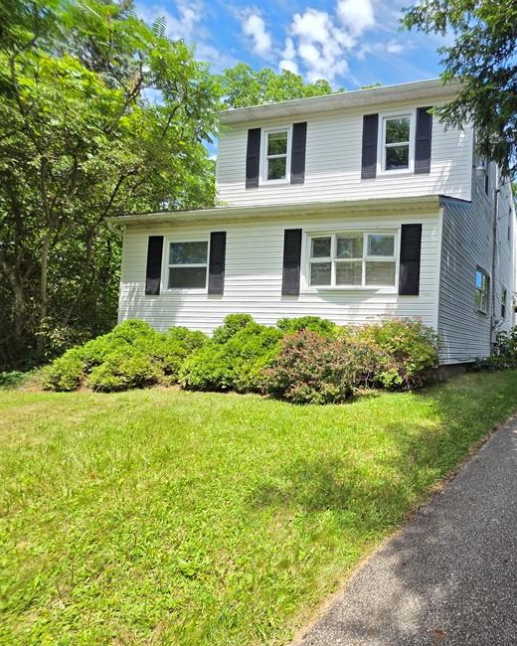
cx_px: 454
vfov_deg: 80.3
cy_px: 338
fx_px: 383
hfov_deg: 59.2
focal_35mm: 20
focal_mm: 2.2
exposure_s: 1/730
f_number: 1.9
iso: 40
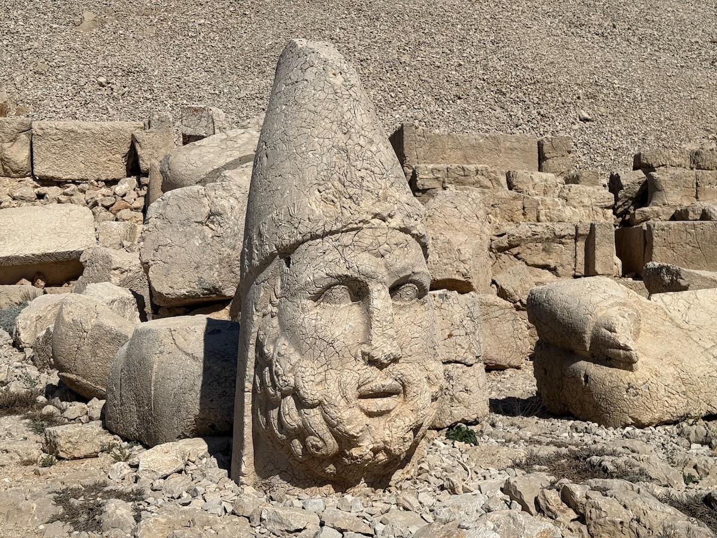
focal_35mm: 48
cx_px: 358
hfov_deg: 39.7
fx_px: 994
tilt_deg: +2.3
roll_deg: +0.6
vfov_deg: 30.3
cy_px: 269
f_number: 1.78
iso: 50
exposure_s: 1/11364
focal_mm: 6.76
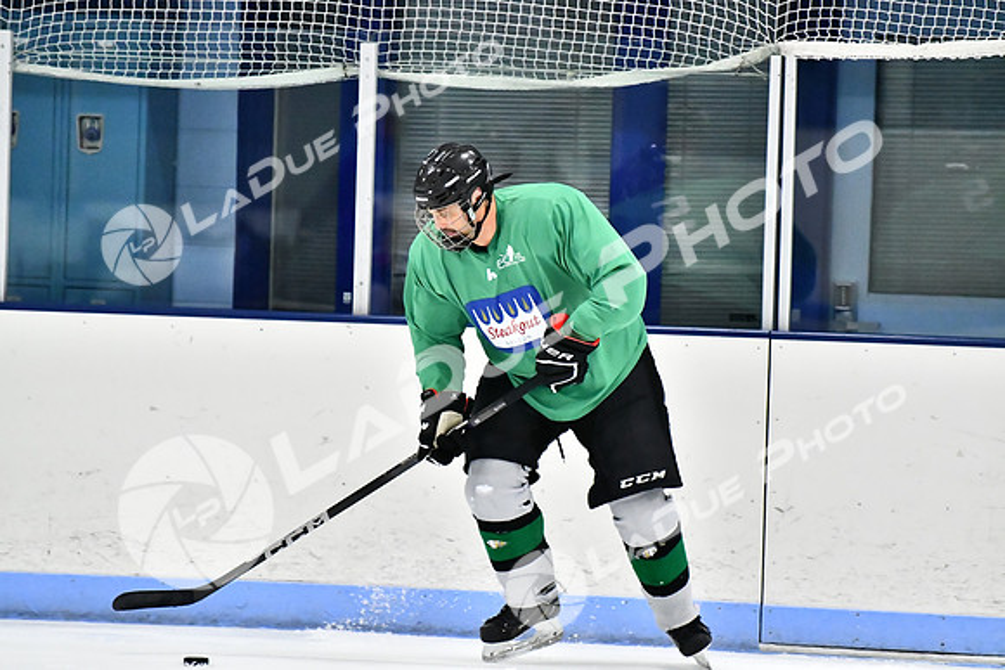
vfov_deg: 4.6
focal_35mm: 300
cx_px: 502
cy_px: 335
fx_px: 8377
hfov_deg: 6.9
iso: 8000
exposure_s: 1/1600
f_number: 2.8
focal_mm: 200
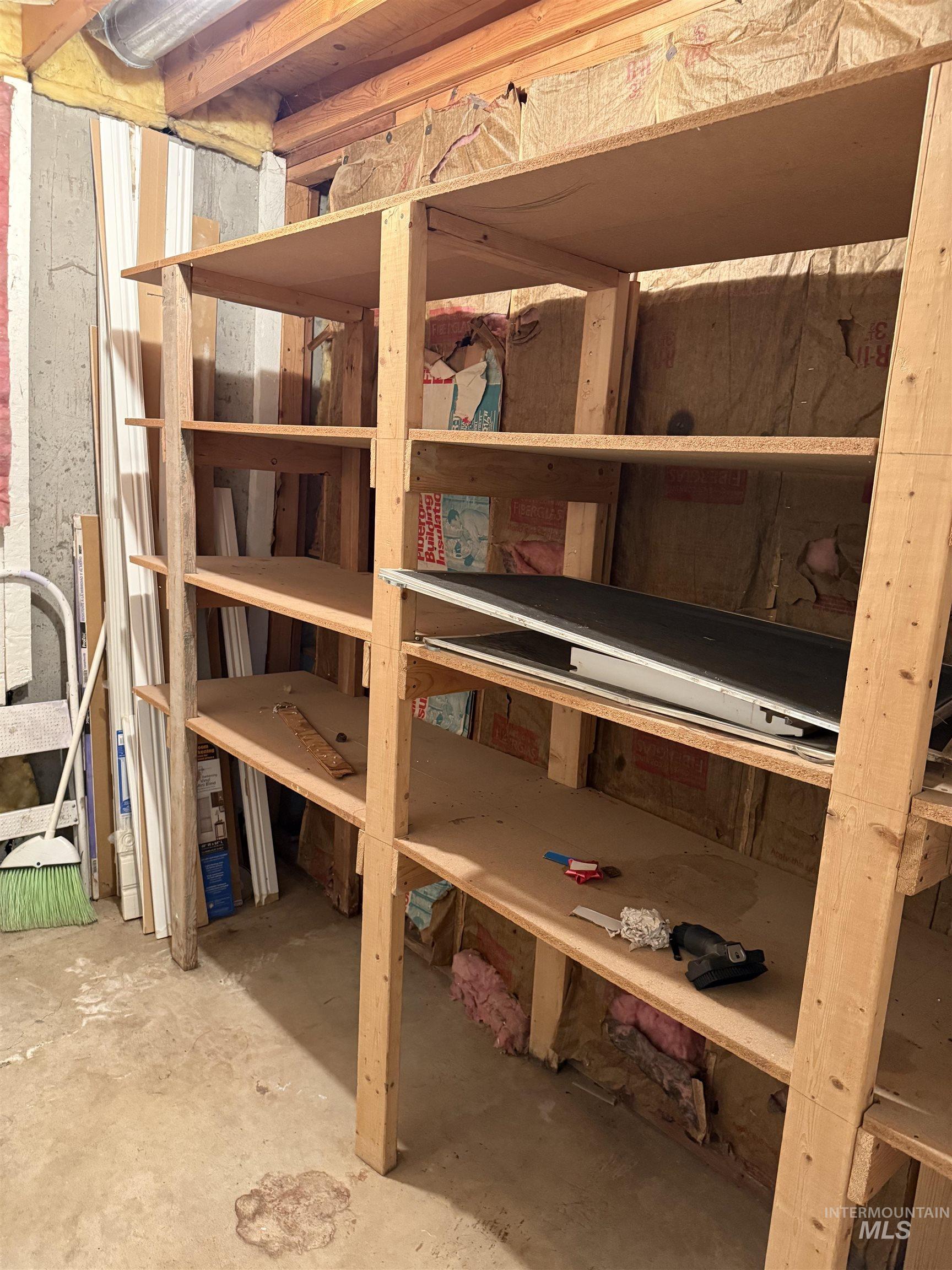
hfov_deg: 56.8
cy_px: 635
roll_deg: -3.9
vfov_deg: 71.6
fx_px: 880
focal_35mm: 24
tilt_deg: -7.7
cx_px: 476
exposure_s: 1/40
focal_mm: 6.76
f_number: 1.78
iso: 640
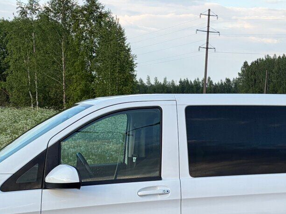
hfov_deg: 23.5
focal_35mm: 83
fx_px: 686
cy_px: 193
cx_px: 179
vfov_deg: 17.5
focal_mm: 5.96
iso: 50
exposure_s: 1/873
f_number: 1.6
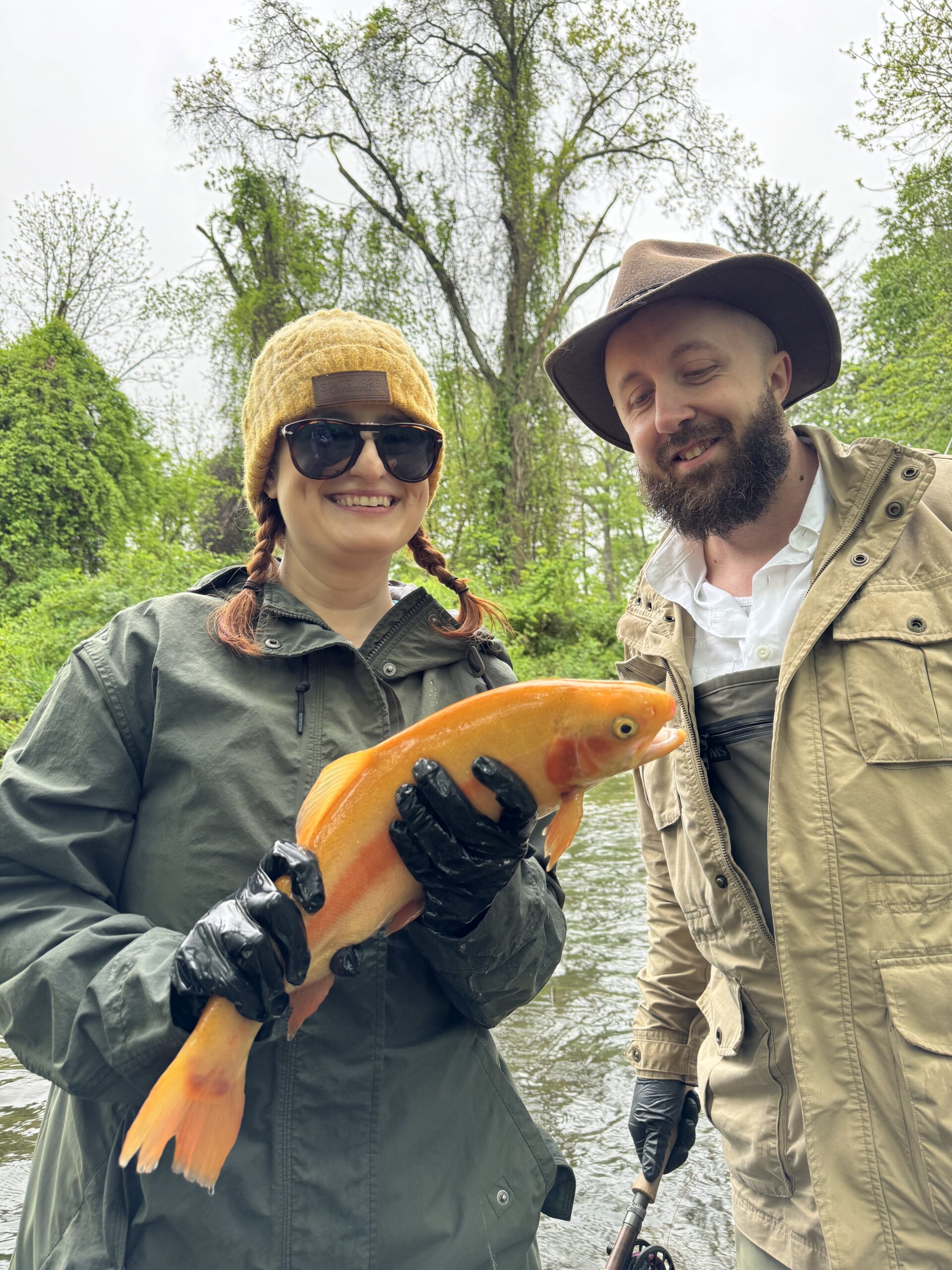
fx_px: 880
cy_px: 635
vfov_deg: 71.6
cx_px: 476
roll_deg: +0.0
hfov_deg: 56.8
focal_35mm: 24
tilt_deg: +3.3
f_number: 1.78
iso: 100
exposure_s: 1/133
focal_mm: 6.76
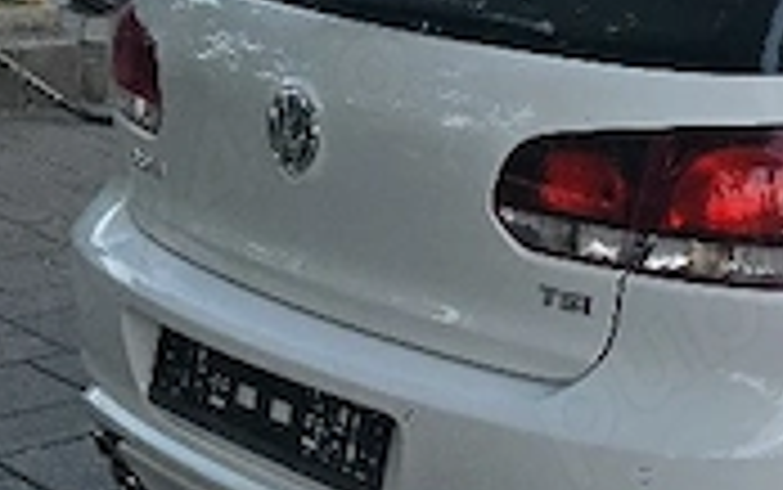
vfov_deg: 15.6
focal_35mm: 84
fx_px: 1794
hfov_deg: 22.2
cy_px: 265
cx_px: 999
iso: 125
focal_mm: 5.4
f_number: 1.8
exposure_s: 1/526
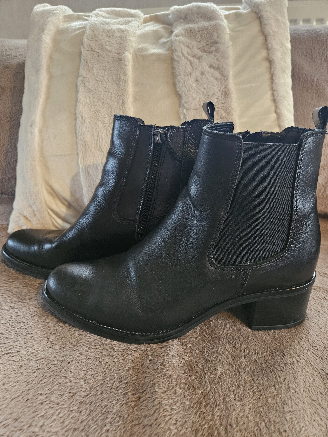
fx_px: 291
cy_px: 218
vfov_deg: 73.9
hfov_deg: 58.9
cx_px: 164
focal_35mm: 23
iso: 800
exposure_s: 1/50
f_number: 1.8
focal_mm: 5.4
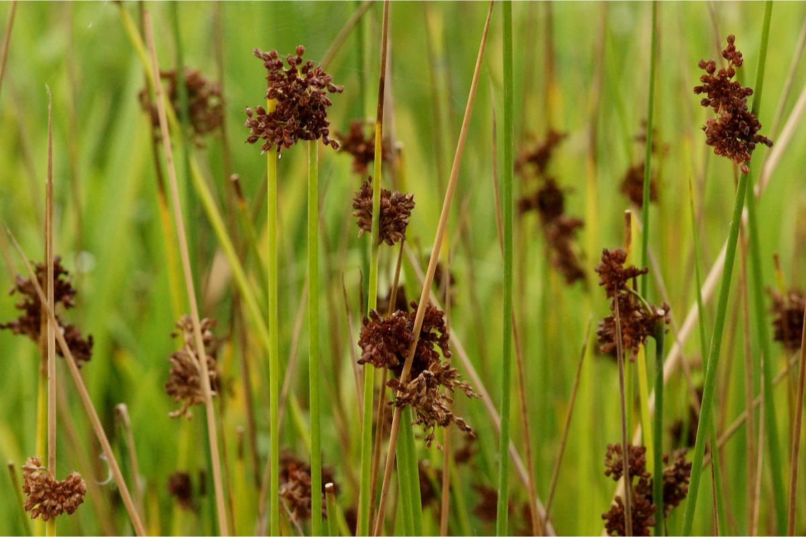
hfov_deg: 13.7
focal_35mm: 150
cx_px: 403
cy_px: 268
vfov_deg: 9.1
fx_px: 3358
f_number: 13
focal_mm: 100
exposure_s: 1/60
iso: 3200
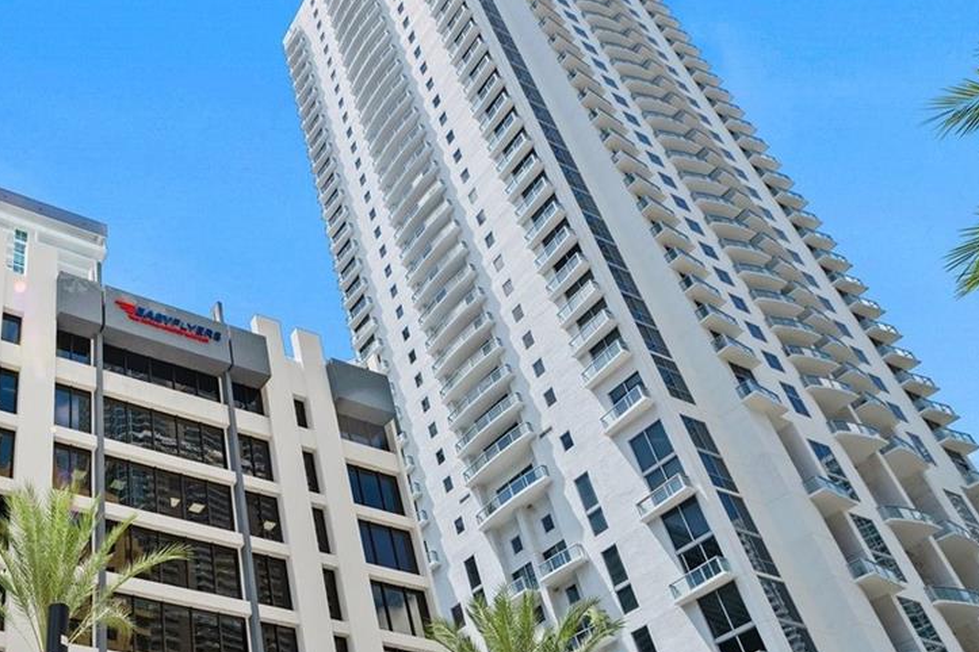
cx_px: 79
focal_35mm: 31
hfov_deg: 52.2
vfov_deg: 38.7
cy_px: 613
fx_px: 843
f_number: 8
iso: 200
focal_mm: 14
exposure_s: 1/640
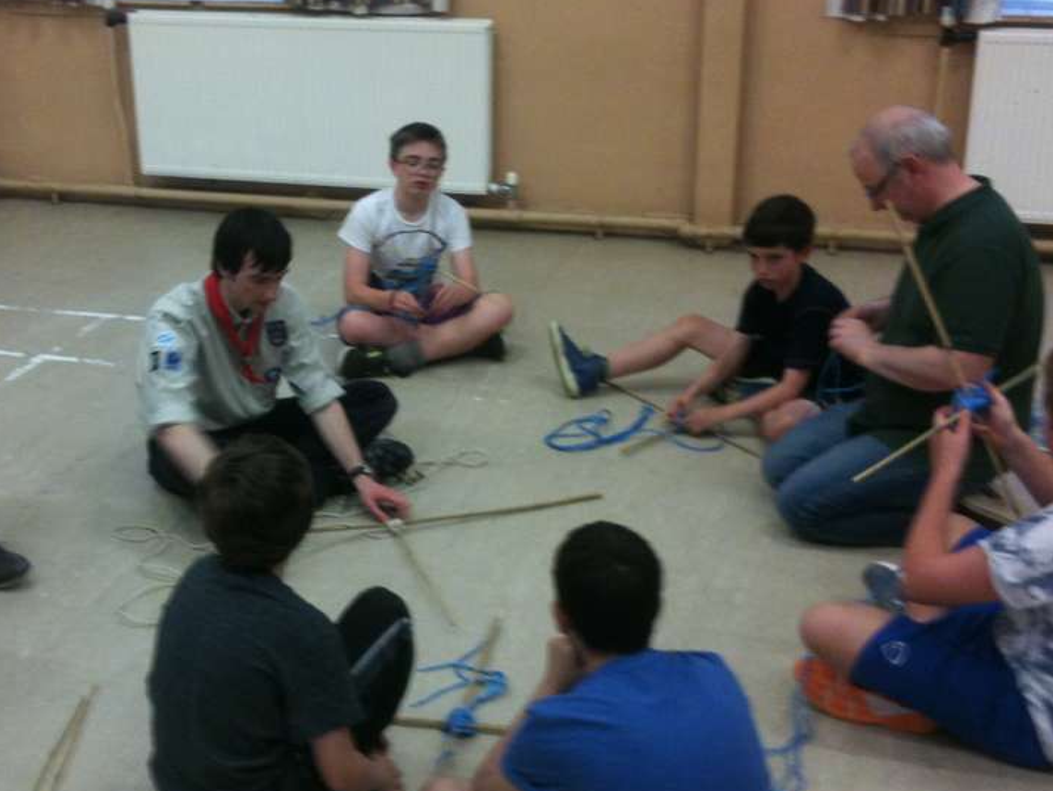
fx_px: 1491
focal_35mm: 49
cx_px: 376
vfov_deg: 29.7
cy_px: 422
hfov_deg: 38.6
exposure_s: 1/15
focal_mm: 3.85
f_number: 2.8
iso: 80
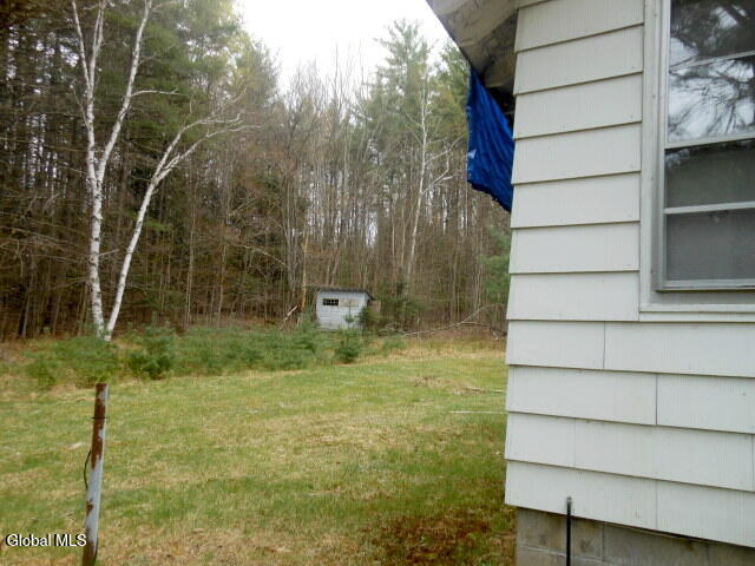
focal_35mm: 25
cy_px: 283
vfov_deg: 54.9
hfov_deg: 69.4
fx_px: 545
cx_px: 378
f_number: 3.2
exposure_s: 1/200
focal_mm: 4.5
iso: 80
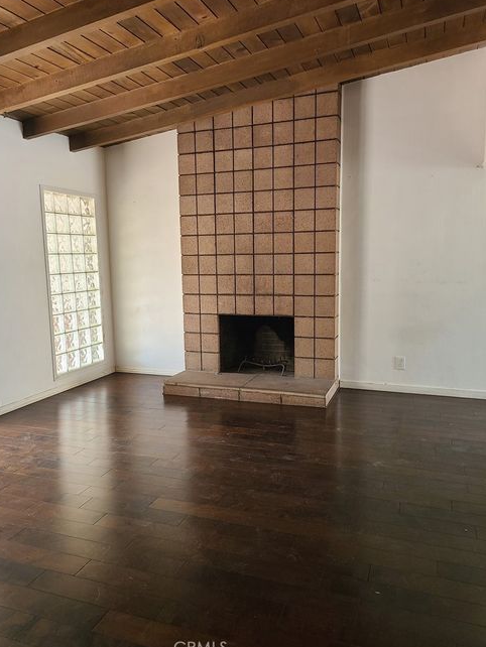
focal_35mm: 27
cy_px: 321
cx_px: 240
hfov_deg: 51.4
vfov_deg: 65.3
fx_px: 505
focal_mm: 5.4
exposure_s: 1/60
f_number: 1.8
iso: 160
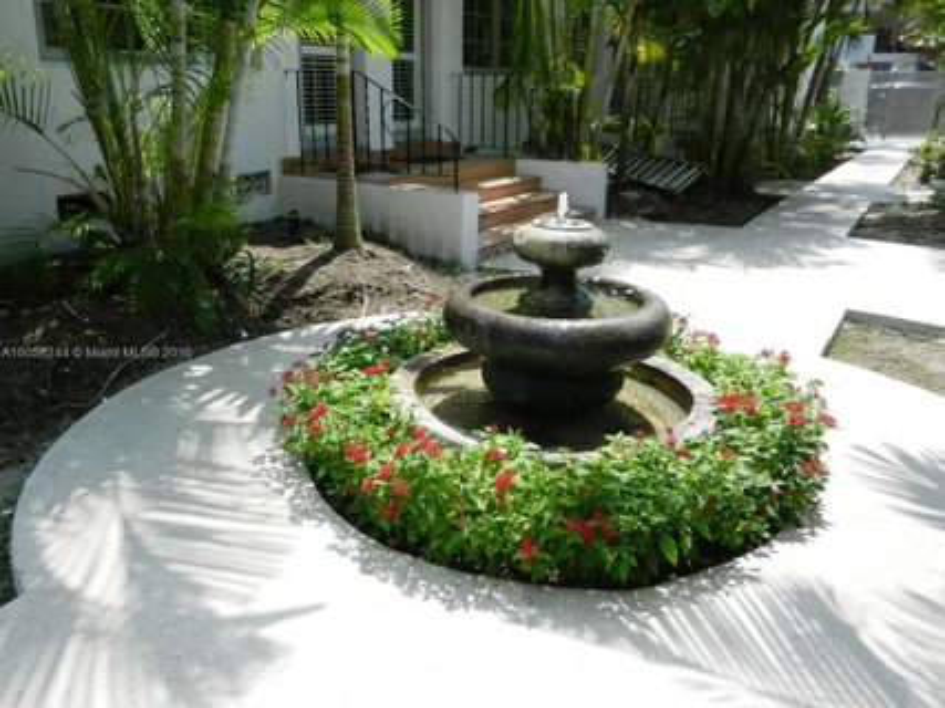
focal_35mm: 29
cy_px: 354
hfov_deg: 61.7
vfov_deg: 48.2
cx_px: 472
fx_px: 791
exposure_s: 1/1250
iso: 800
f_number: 7.2
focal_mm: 5.1
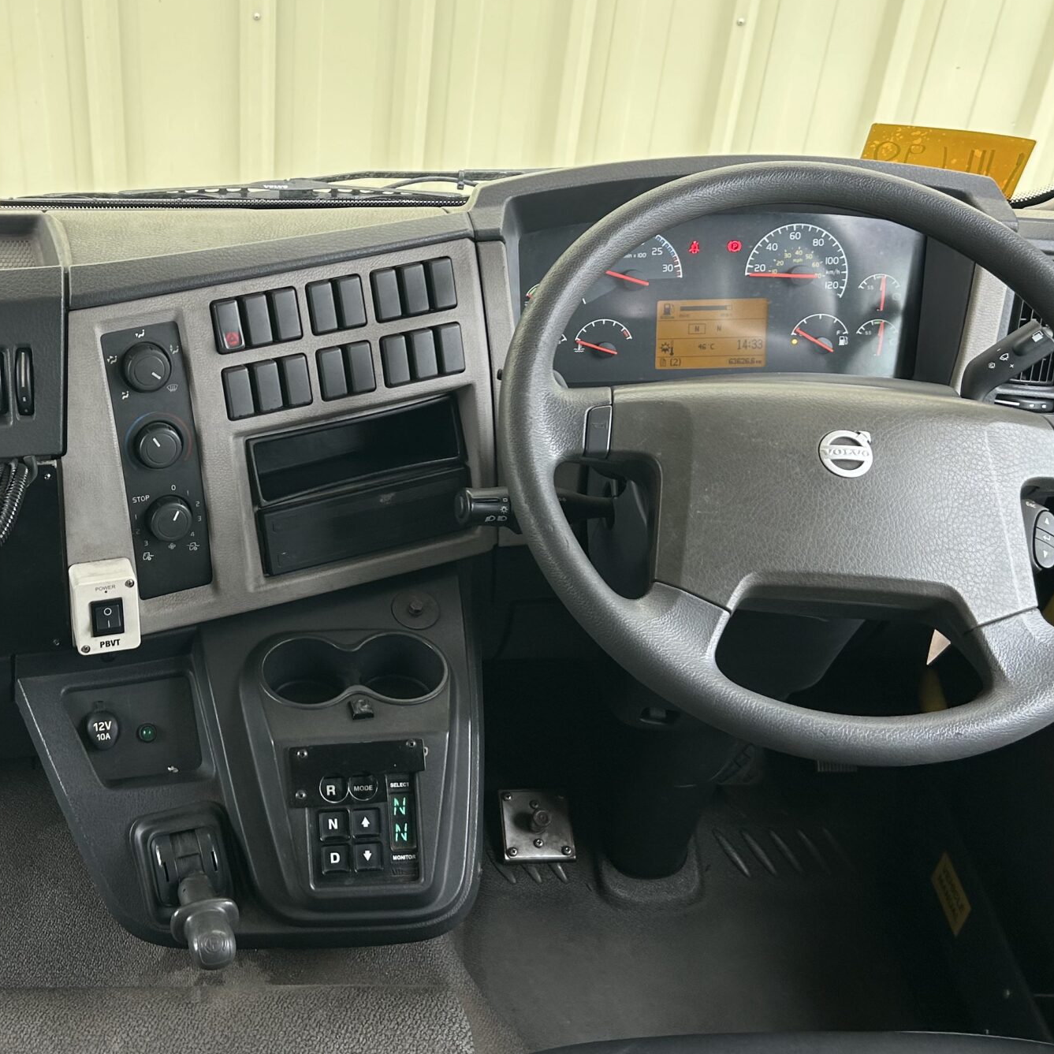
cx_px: 258
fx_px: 1516
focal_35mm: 44
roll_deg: +0.0
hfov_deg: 37.4
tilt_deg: -34.5
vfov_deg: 38.2
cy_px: 442
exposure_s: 1/121
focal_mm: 5.7
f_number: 1.5
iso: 40
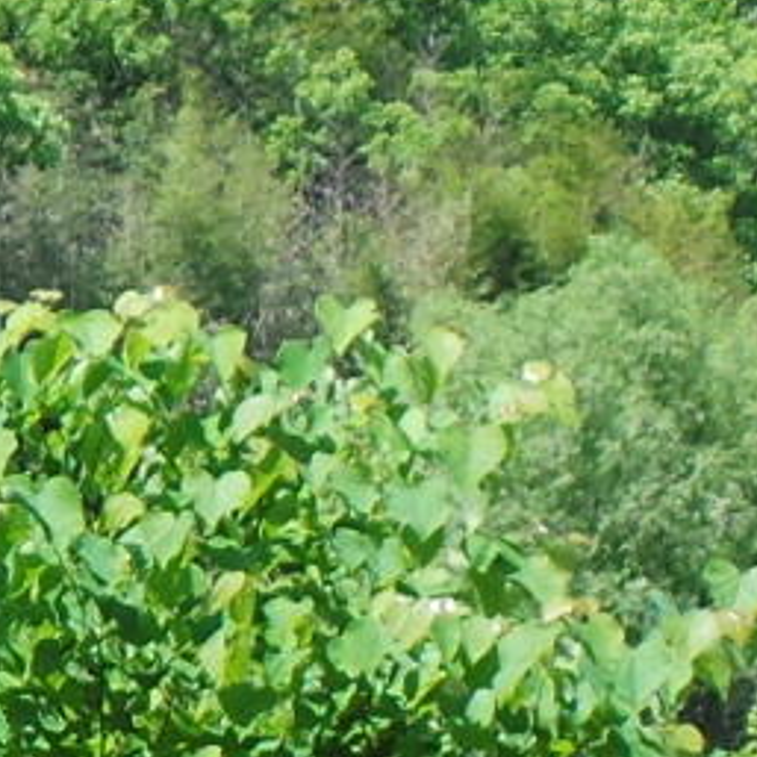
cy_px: 1134
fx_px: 10812
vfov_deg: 4.0
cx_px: -65
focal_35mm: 437
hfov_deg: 4.0
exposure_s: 1/400
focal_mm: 11.4
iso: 100
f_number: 3.6
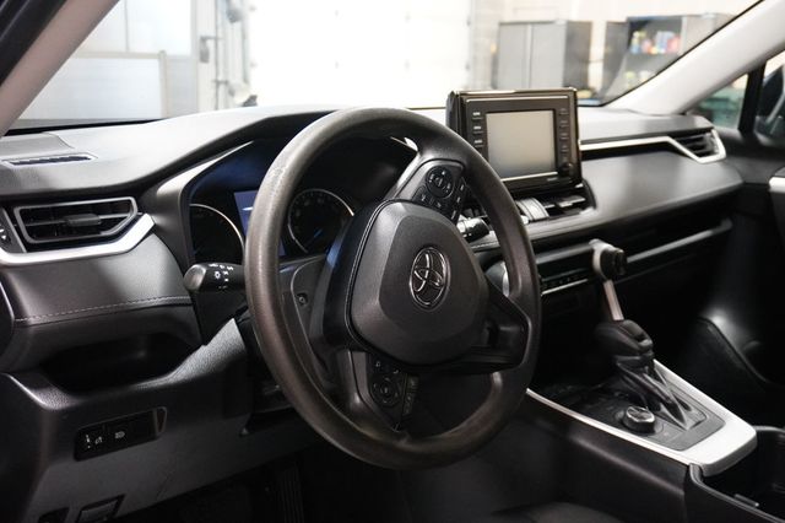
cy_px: 262
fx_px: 785
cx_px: 392
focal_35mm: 36
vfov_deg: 36.8
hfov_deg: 53.2
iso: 6400
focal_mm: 24
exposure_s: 1/40
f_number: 4.5
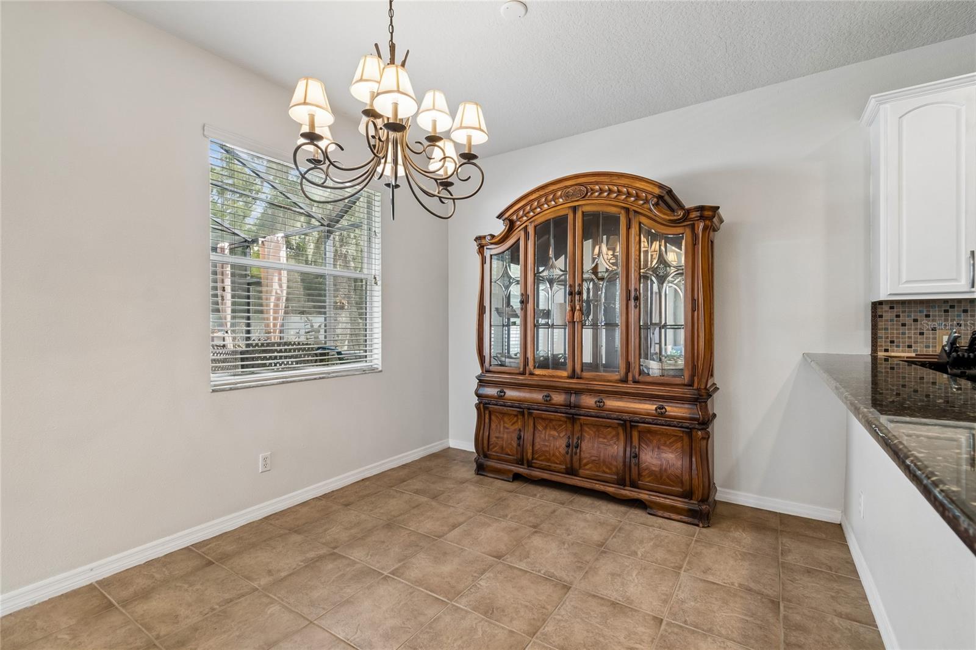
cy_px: 325
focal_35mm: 15
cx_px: 488
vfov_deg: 77.3
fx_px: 407
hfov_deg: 100.4
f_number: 7.1
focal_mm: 10
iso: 100
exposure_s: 1/4
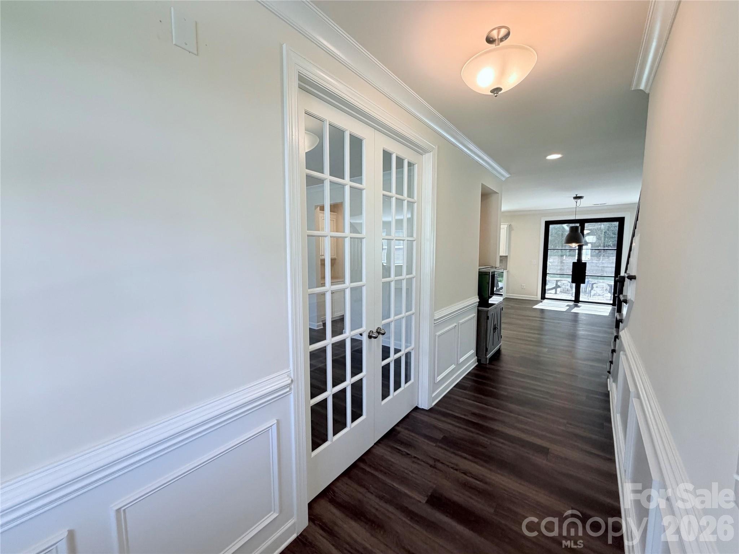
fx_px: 299
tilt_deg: -5.9
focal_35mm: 14
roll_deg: +0.0
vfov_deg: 85.7
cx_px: 370
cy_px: 277
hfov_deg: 102.1
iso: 200
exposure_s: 1/120
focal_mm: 2.22
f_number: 2.2
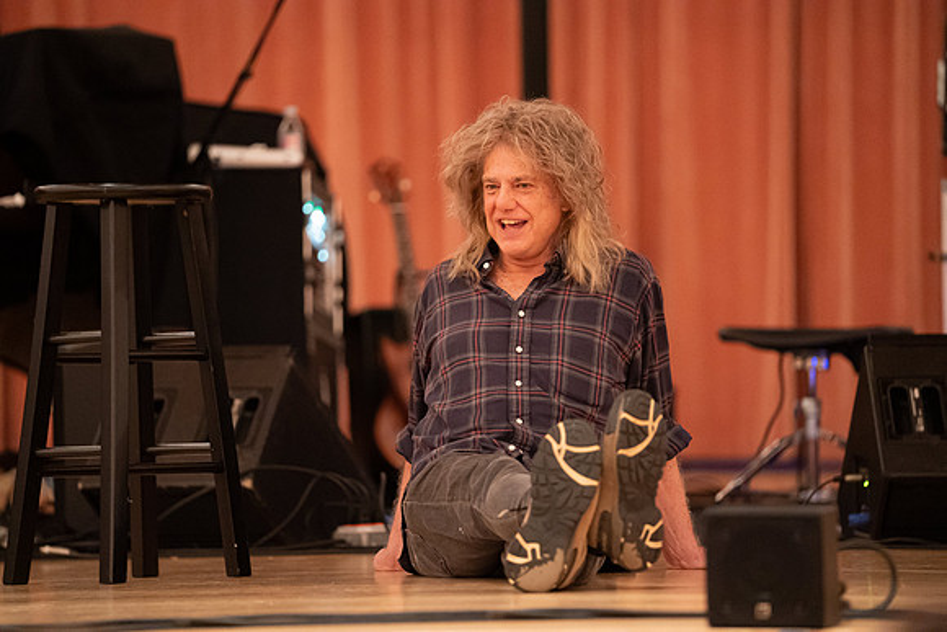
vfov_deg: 6.9
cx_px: 474
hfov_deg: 10.3
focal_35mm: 200
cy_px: 316
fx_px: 5262
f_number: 2.8
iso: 12800
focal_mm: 200
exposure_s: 1/80
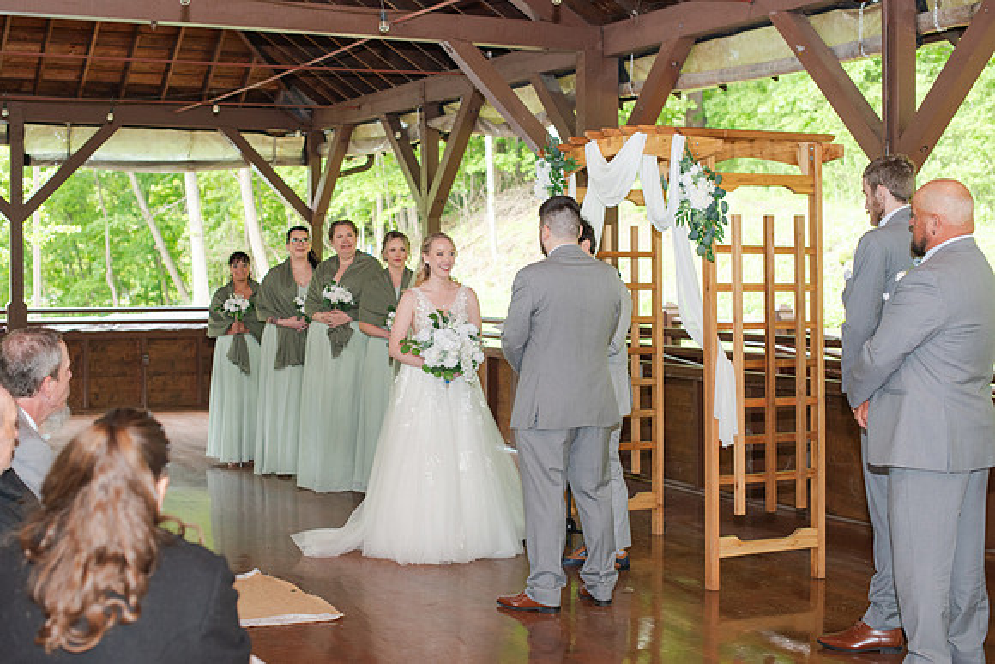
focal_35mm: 54
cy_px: 332
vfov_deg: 25.2
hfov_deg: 37.1
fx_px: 1484
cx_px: 468
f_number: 3.5
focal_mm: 50
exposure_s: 1/200
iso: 800
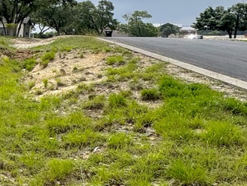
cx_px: -164
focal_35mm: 61
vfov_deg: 24.0
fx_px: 436
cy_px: 63
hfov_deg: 22.7
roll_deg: -2.2
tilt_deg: -1.3
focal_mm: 2.22
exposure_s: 1/2273
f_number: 2.2
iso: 50
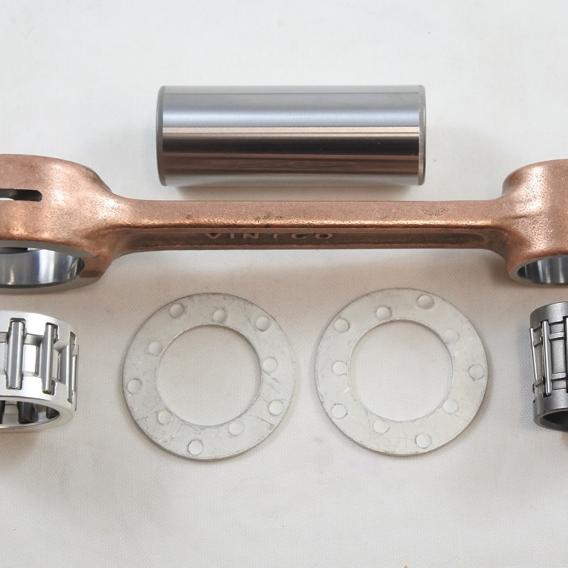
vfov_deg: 18.9
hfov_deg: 18.9
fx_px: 1708
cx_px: 280
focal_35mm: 92
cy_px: 291
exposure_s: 1/125
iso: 720
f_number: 4.8
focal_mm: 22.3
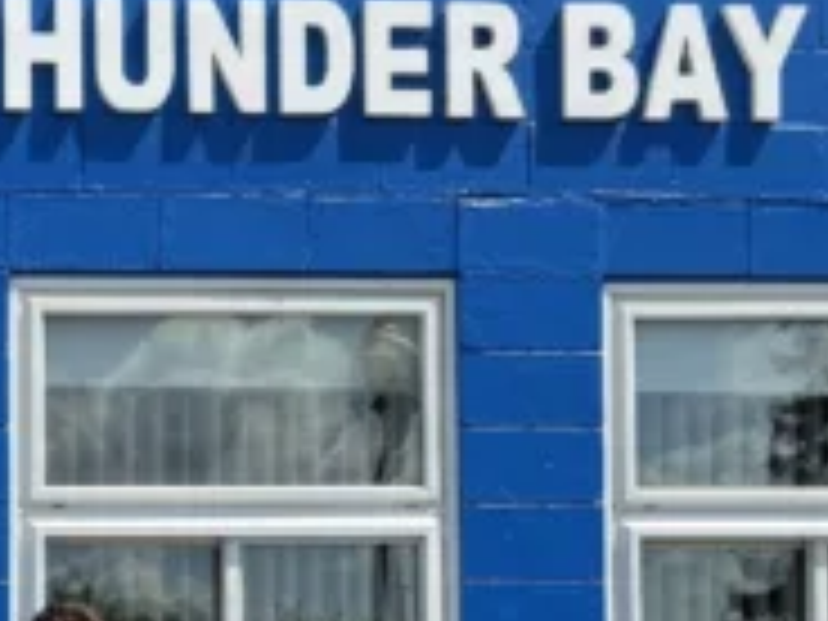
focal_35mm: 94
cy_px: 711
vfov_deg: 15.3
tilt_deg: +0.6
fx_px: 2248
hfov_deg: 18.9
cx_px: -340
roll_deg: +0.7
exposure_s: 1/1783
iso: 50
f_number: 1.6
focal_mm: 5.96
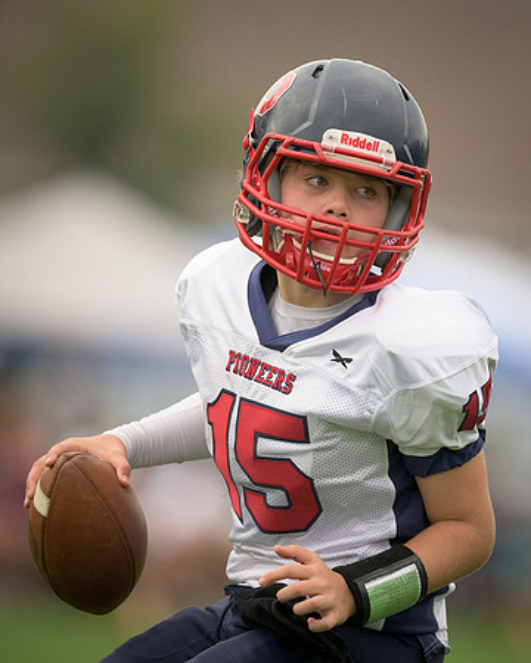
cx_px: 397
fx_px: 15492
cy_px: 292
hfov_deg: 2.0
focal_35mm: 789
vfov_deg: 2.5
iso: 2000
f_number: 4
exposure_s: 1/2500
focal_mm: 500
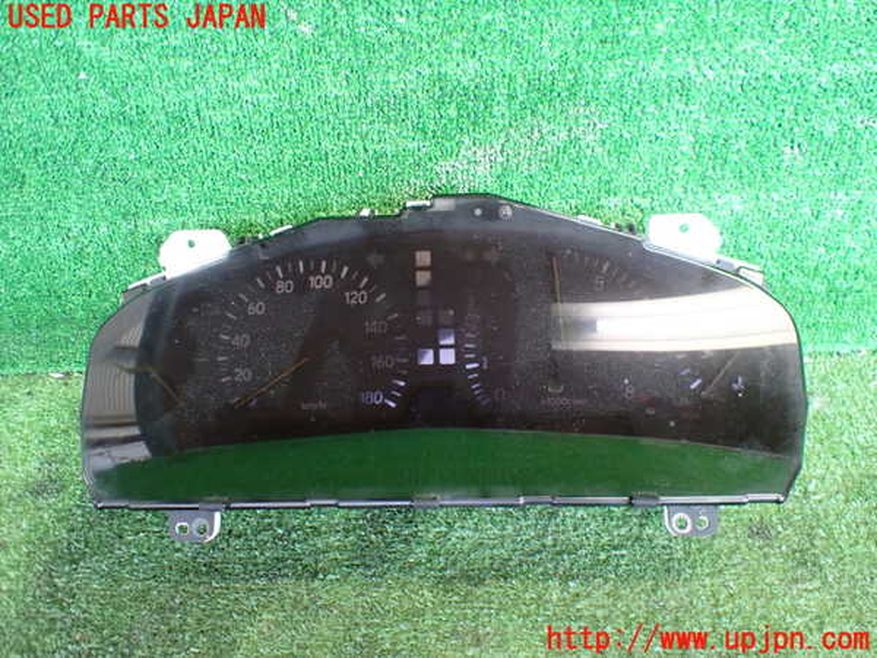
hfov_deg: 60.0
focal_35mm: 30
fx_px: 760
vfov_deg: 46.8
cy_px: 329
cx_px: 438
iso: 800
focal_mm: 5.4
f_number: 2.3
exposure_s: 1/60
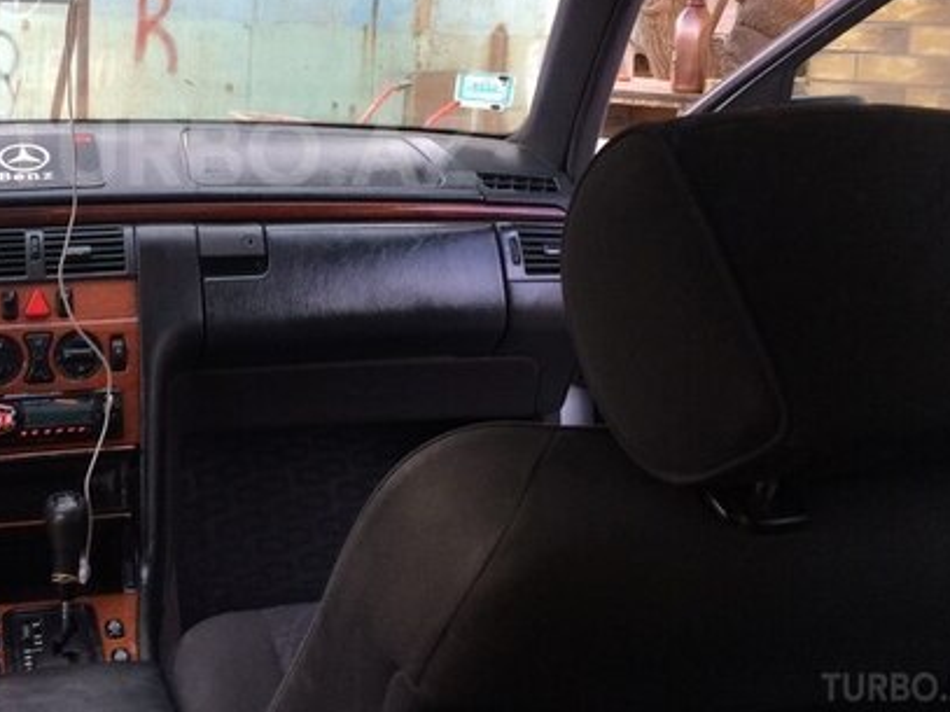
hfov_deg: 39.4
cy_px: 151
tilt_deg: -6.9
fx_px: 1289
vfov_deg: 30.2
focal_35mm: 47
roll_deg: +0.3
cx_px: 238
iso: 40
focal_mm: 4.15
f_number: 2.2
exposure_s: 1/33
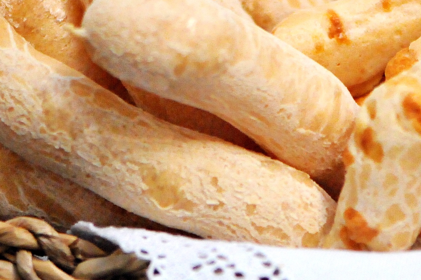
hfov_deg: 4.6
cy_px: 110
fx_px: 5180
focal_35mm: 443
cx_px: 369
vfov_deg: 3.1
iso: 3200
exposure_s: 1/1250
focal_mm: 105
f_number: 3
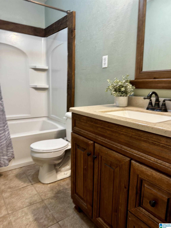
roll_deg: -0.7
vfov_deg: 71.6
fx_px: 158
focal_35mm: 24
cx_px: 86
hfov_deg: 56.8
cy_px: 114
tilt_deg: -10.2
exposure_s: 1/60
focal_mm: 6.76
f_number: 1.78
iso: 160
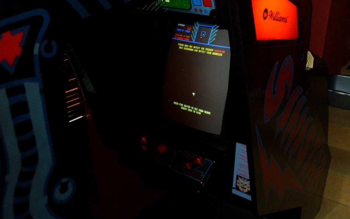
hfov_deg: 52.7
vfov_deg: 34.4
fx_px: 353
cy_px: 111
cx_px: 178
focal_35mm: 37
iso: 400
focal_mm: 6.3
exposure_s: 1/45
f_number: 2.8
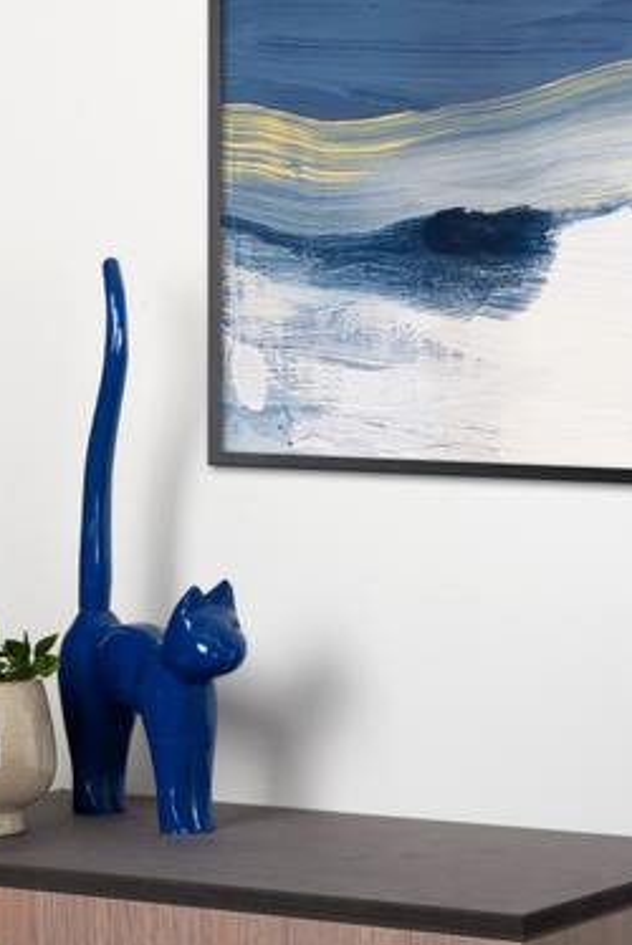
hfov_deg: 11.0
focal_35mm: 125
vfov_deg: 16.3
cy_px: 179
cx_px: 178
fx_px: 3285
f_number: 18
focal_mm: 65
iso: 100
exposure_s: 1/6
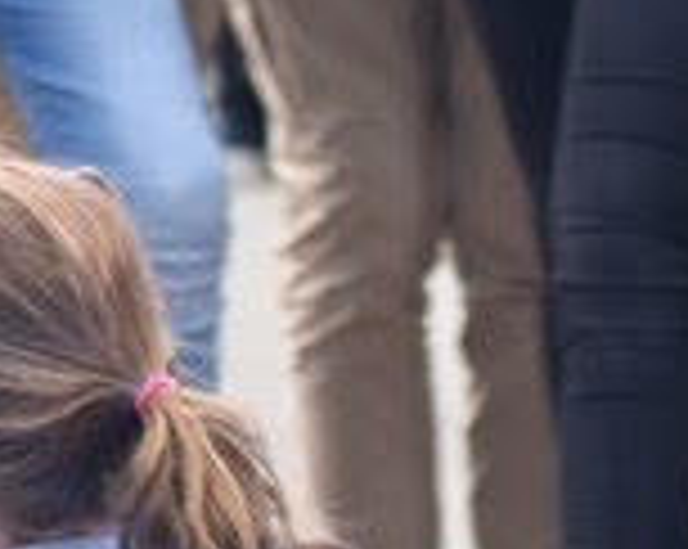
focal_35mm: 926
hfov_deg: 2.1
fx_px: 18831
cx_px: 1790
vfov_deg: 1.7
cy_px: 911
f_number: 4
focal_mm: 98
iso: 100
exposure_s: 1/500
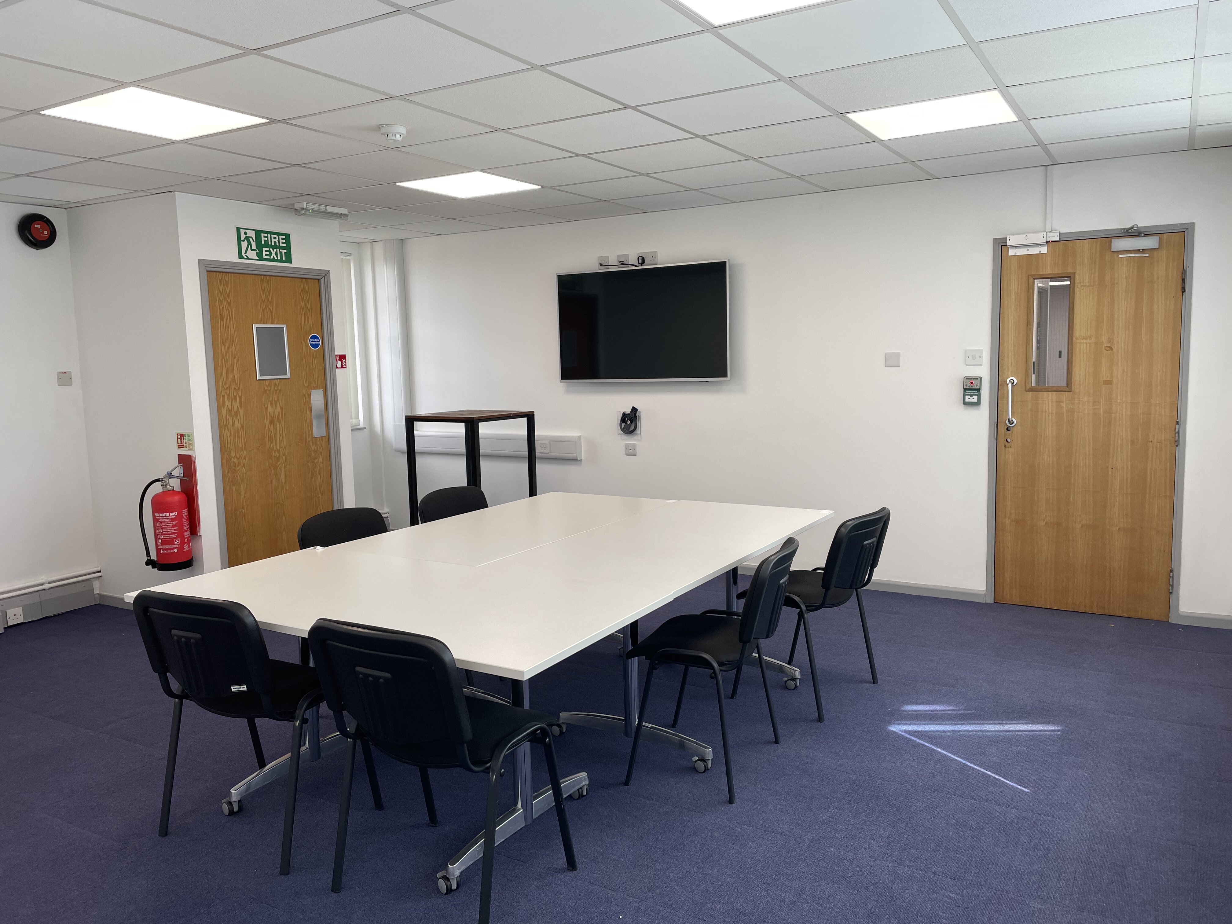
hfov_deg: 67.3
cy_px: 462
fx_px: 925
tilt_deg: -6.1
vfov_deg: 53.1
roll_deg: +1.4
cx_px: 616
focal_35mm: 26
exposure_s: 1/100
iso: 40
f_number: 1.6
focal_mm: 4.2
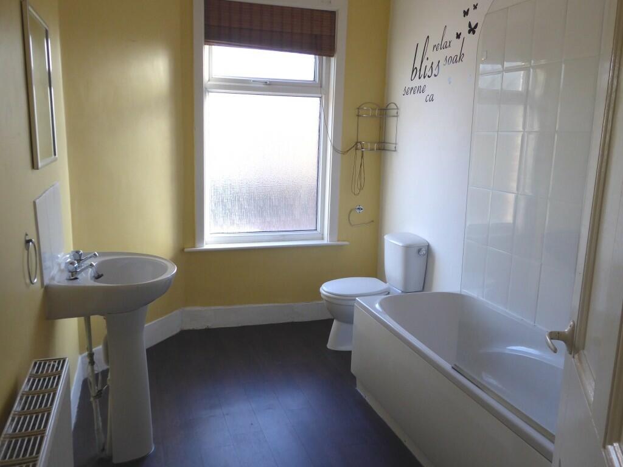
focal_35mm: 29
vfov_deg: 48.2
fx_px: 522
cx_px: 312
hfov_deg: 61.7
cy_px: 234
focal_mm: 5
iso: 200
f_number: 3.5
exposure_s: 1/60
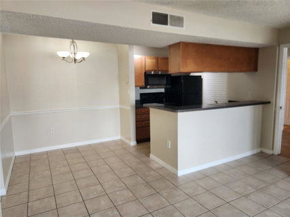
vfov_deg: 58.9
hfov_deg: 73.9
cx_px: 145
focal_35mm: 23
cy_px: 108
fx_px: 193
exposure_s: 1/120
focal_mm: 5.4
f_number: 1.8
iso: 160
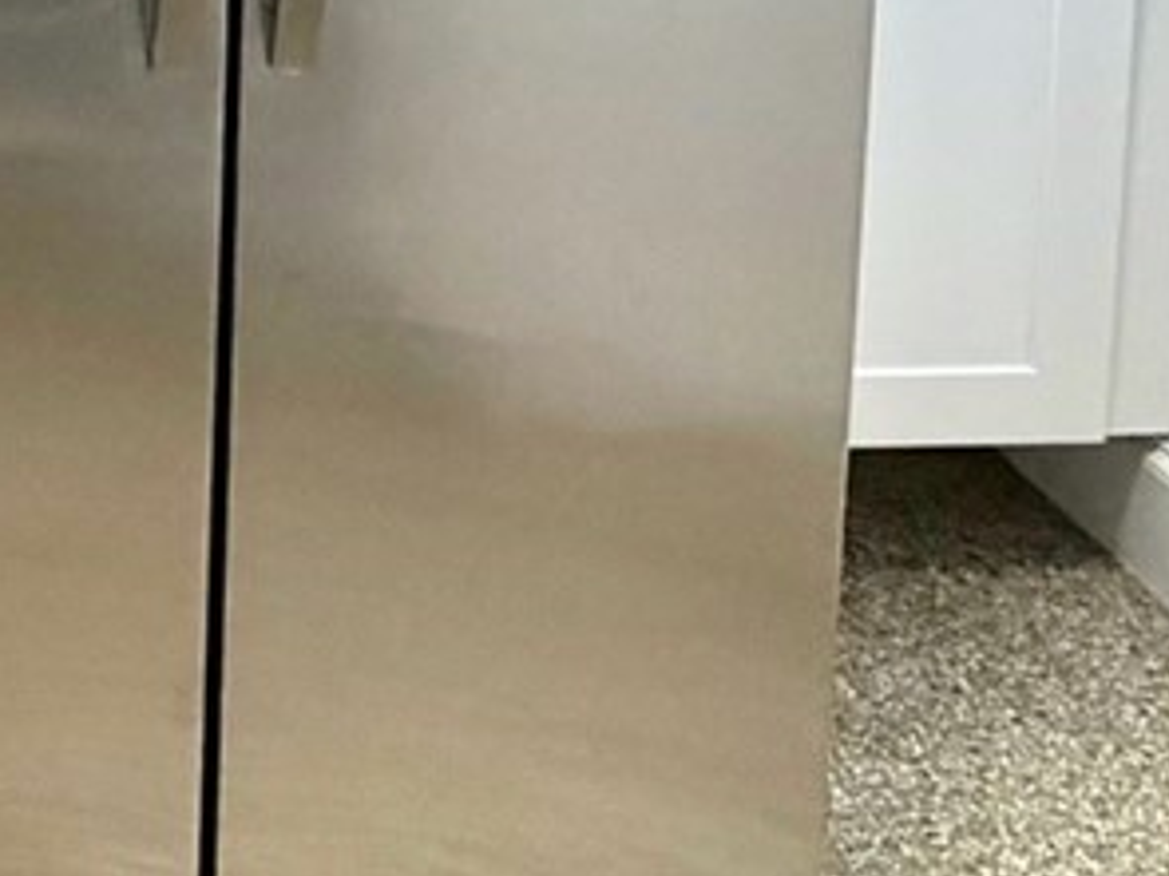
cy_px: -583
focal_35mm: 76
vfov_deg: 16.8
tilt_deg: -7.3
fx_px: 2566
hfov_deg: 22.8
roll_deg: +0.4
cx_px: -365
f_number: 2.2
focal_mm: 2.22
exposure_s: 1/120
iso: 200
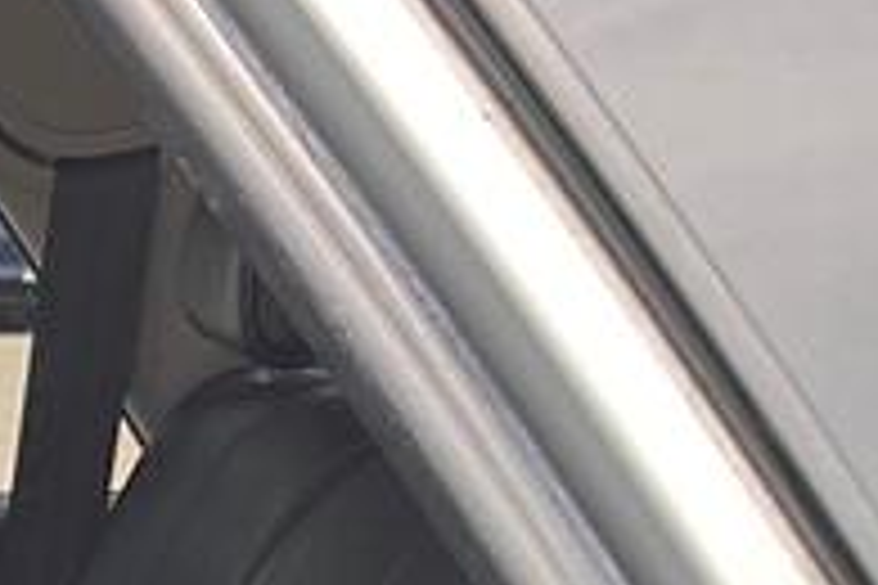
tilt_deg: -16.3
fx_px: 3999
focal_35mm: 164
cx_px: -1634
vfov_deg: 7.9
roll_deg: +1.5
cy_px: 1310
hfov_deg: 9.9
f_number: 1.78
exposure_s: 1/496
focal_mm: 6.86
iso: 80
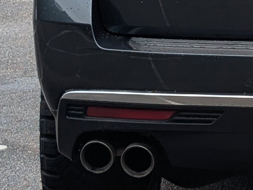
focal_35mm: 219
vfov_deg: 6.7
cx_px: 382
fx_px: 1603
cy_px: -77
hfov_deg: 8.8
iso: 22
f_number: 1.68
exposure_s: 1/346
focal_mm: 6.9
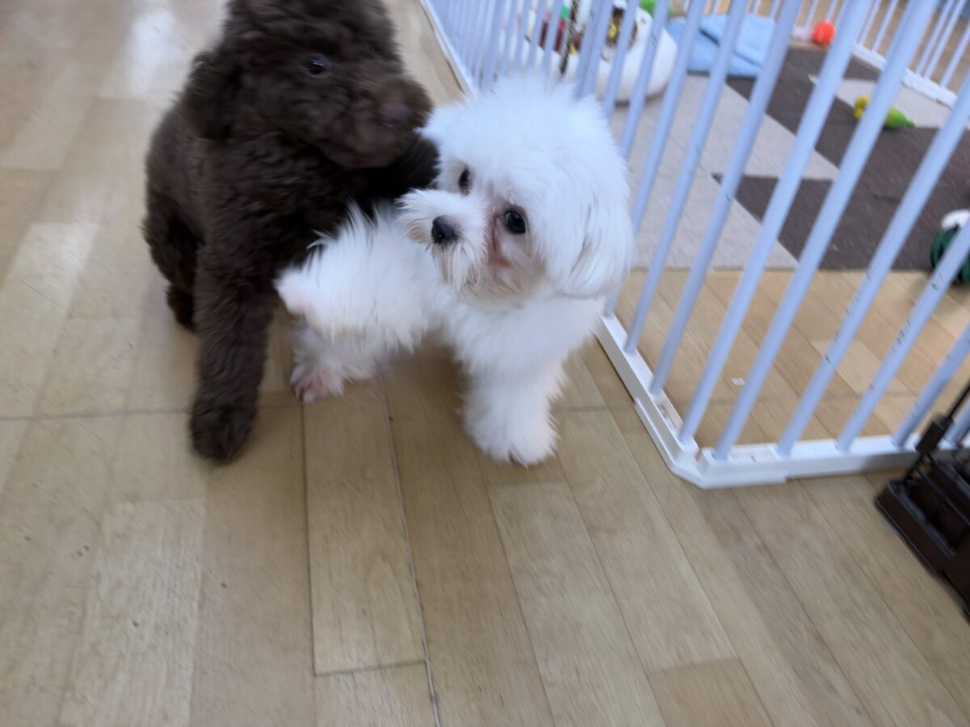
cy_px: 364
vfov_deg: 56.8
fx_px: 673
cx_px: 485
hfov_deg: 71.6
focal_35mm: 24
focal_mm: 6.93
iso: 160
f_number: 1.8
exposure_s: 1/100
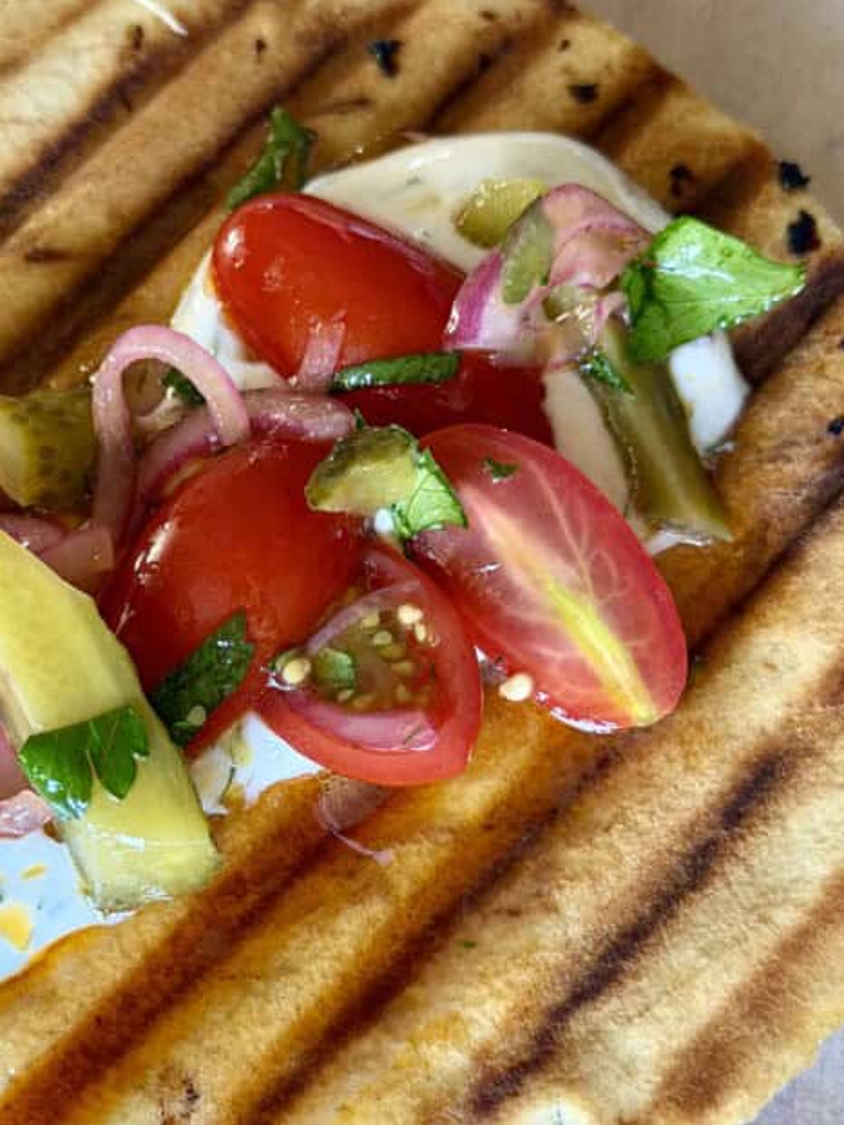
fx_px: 2437
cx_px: 312
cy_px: 702
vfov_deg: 25.9
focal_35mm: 75
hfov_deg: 19.6
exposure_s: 1/60
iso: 250
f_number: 1.8
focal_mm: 6.8
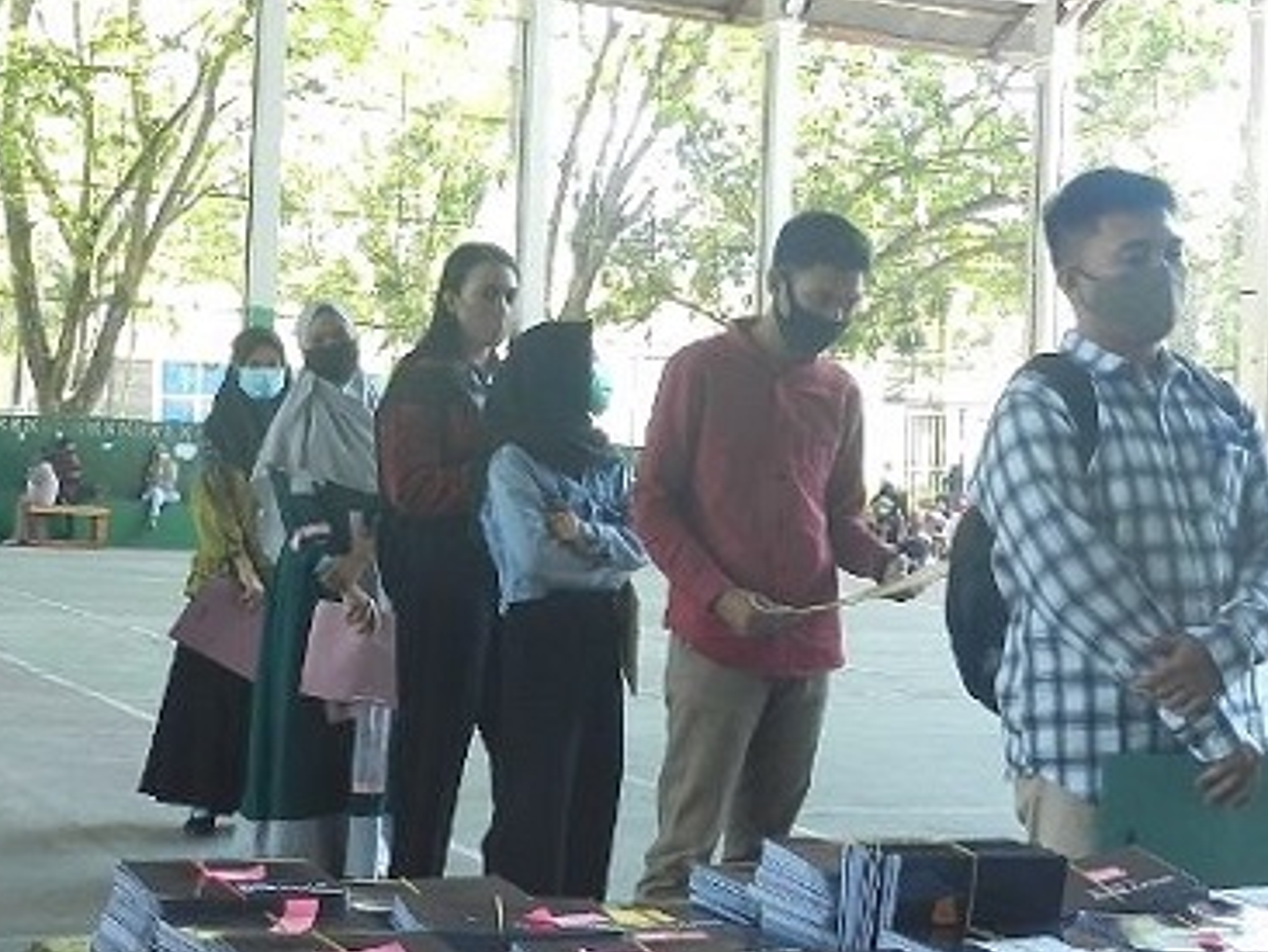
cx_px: 437
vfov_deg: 23.3
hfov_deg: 30.5
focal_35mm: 63
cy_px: 384
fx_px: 2309
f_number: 3.5
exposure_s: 1/60
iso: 160
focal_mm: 4.5
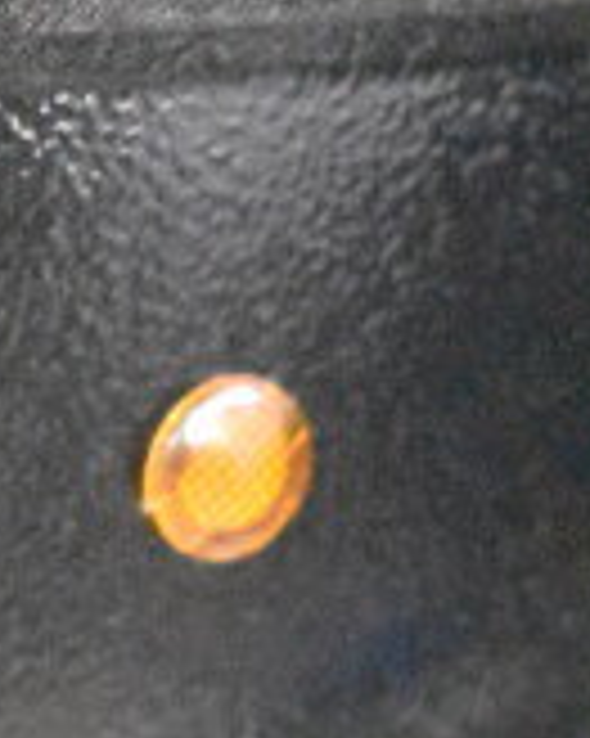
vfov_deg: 9.7
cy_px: 686
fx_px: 4348
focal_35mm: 199
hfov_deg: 7.4
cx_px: -716
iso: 25600
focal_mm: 38
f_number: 4.8
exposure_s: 1/20
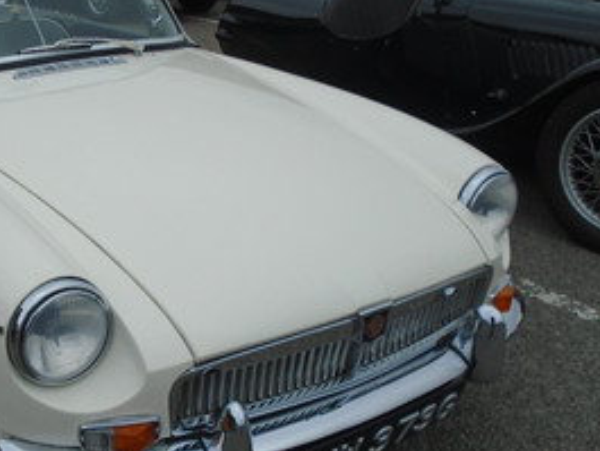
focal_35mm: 49
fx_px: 850
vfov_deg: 29.7
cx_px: 120
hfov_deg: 37.5
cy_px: 221
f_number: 8
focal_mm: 4.6
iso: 100
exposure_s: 1/250
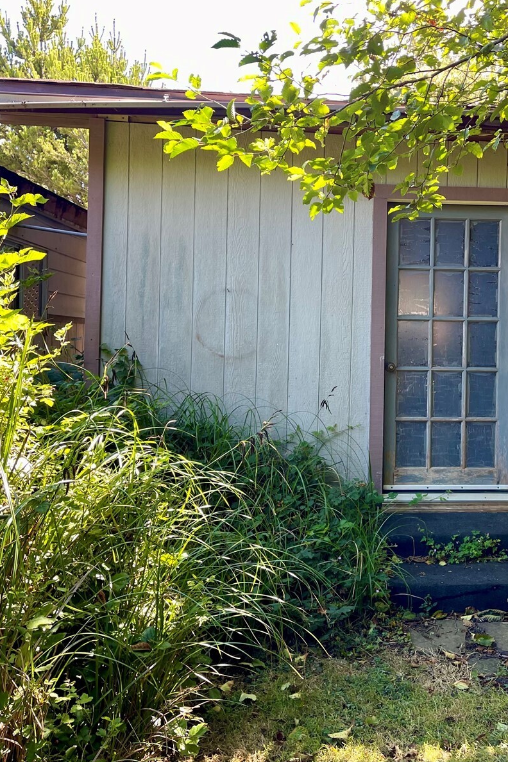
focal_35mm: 35
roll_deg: -2.9
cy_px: 378
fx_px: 741
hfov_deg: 36.5
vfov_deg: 54.4
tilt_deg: -1.1
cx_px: 409
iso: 50
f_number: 1.6
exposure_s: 1/121
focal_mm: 5.1
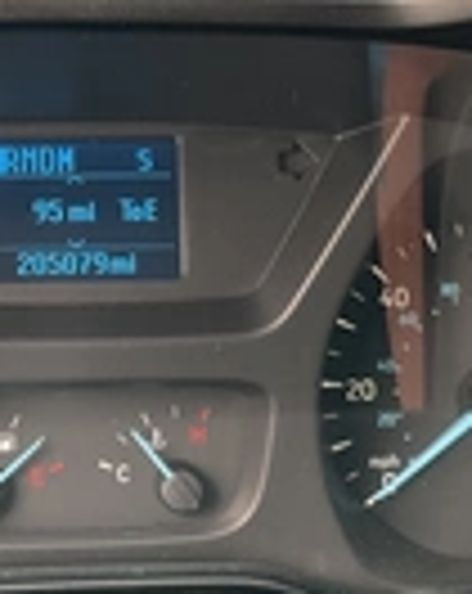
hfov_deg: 17.8
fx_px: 1507
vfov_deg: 22.3
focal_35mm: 86
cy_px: 248
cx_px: 171
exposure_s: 1/74
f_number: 1.8
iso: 64
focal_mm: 3
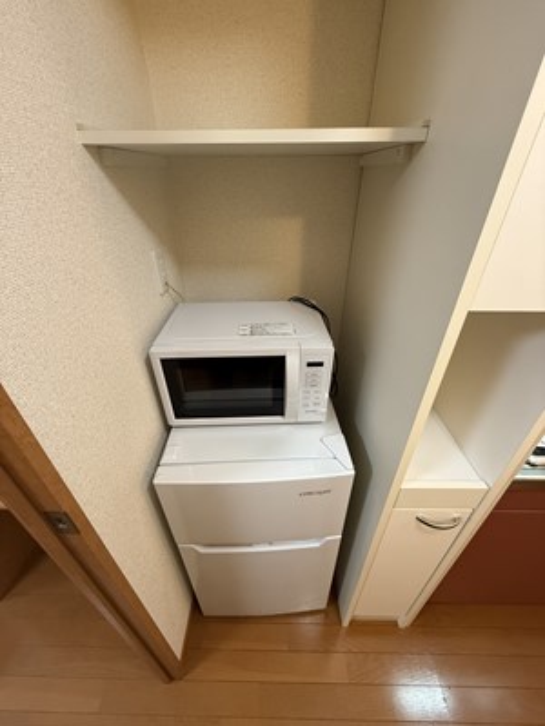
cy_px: 363
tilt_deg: -31.6
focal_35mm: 14
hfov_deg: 85.7
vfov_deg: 102.1
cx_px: 272
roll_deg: +0.8
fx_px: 294
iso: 250
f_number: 2.2
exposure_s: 1/50
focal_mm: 2.22
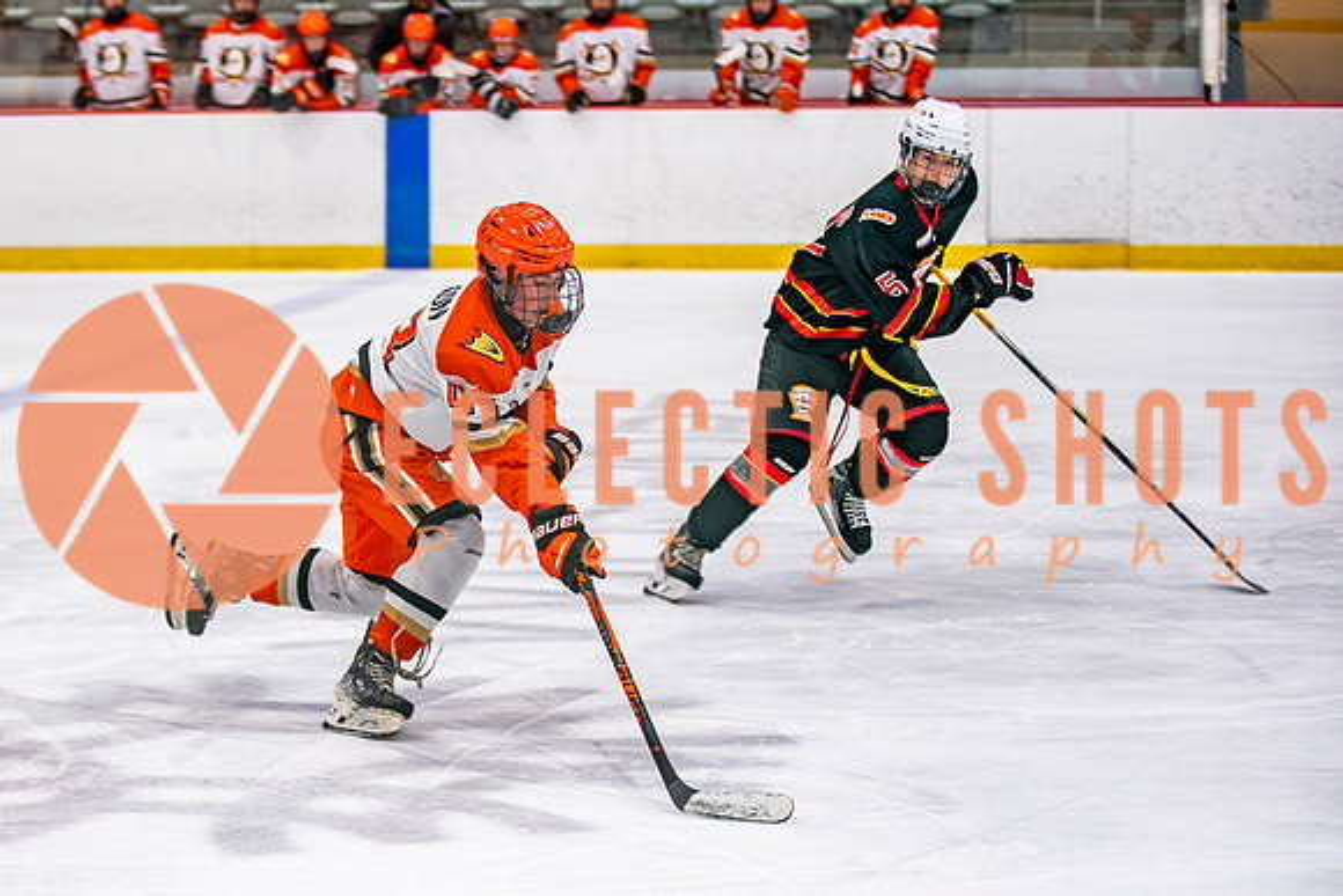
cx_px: 365
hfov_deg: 16.4
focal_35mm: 125
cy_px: 491
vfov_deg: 11.0
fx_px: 4651
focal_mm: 85
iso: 640
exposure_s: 1/640
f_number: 2.8
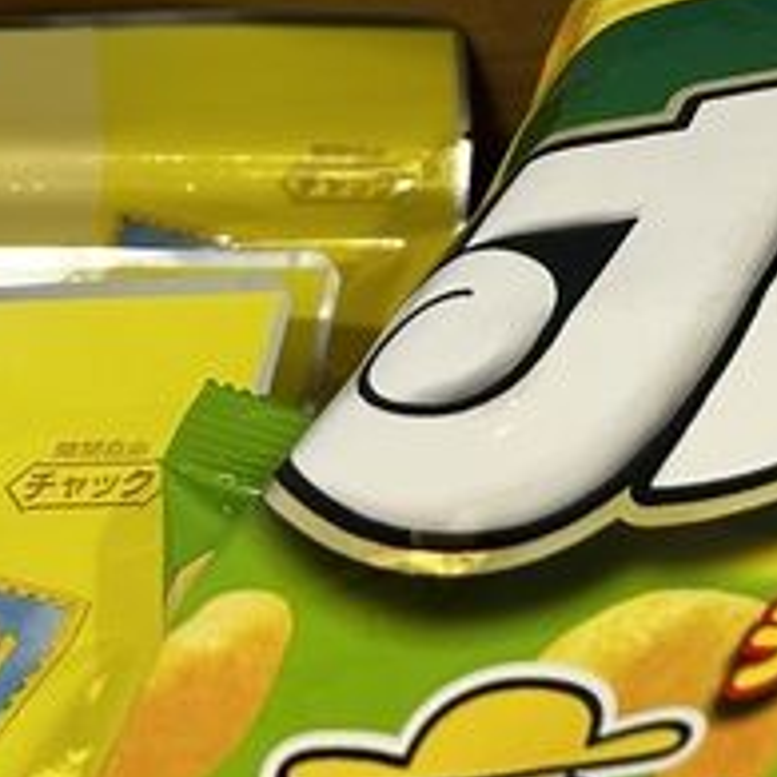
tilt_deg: -40.3
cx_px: 1397
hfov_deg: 15.5
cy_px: -341
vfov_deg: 16.7
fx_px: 2438
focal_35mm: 96
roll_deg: +3.3
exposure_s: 1/120
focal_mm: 5.7
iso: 100
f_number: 1.5
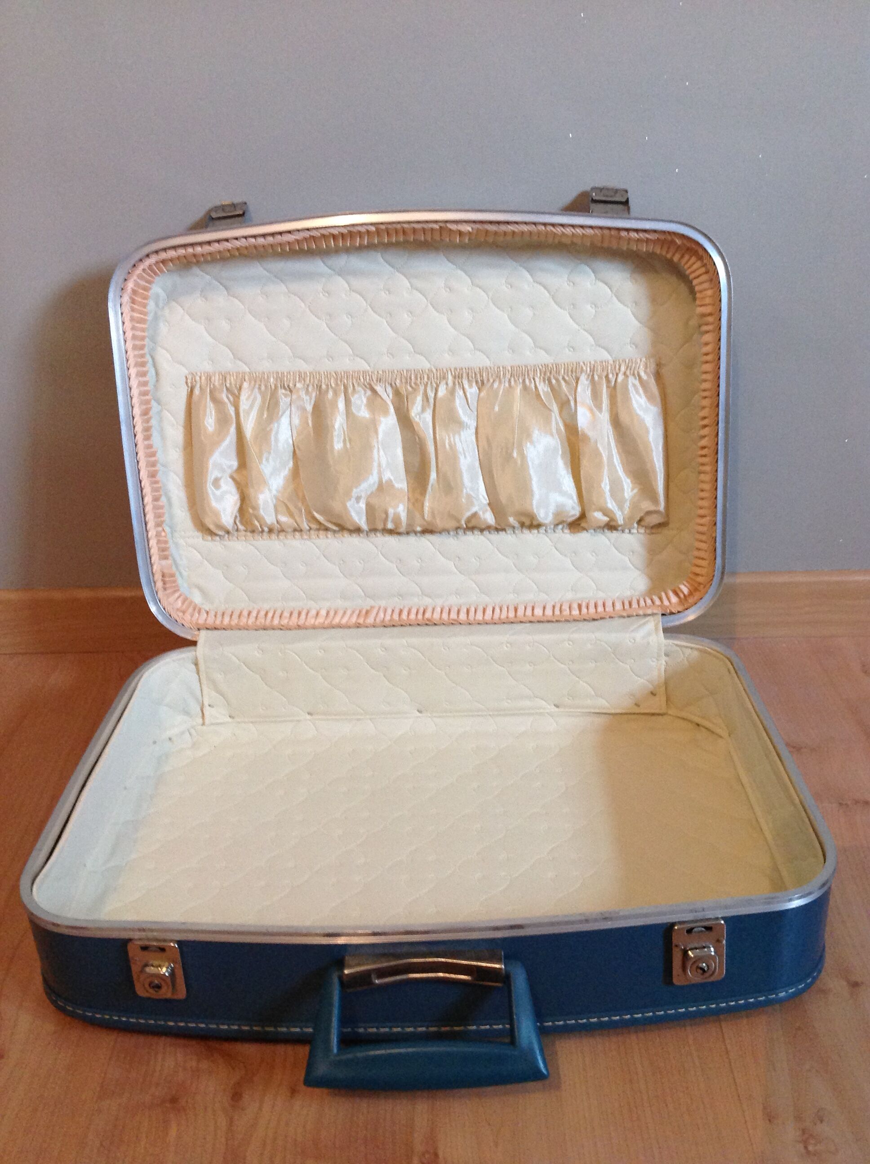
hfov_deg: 40.6
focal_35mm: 35
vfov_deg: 52.7
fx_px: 1176
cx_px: 435
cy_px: 582
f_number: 2.4
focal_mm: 4.28
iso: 250
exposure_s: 1/15
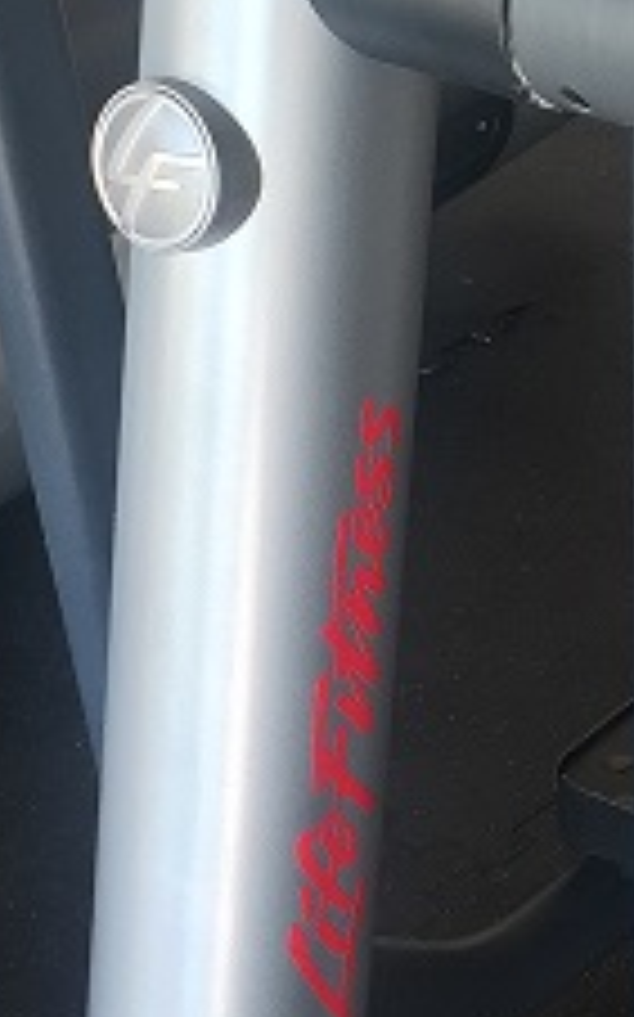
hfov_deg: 11.4
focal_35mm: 111
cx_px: 877
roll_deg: +0.0
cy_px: 284
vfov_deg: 18.7
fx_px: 3073
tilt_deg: -24.1
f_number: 2.2
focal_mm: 4.15
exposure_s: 1/60
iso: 32
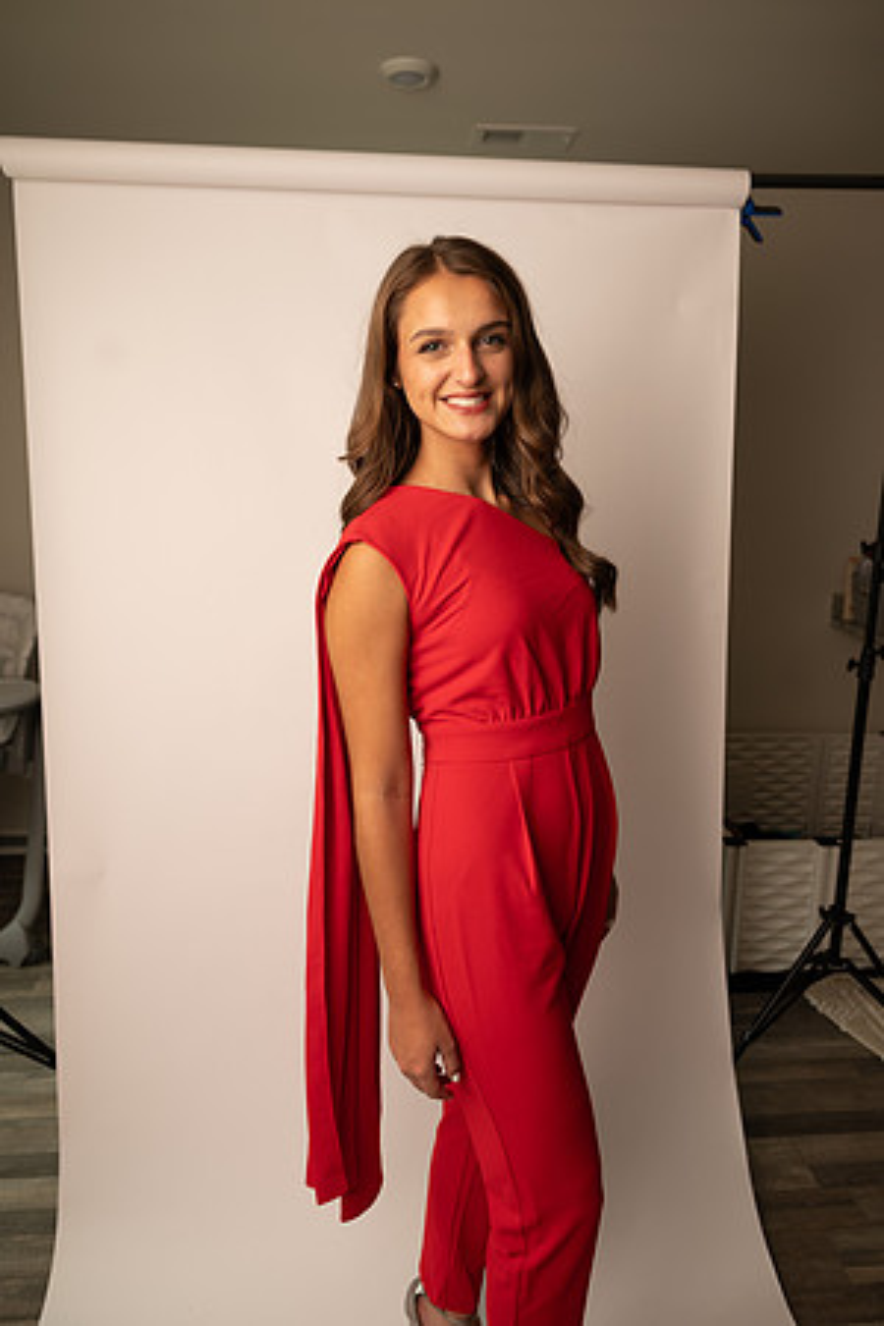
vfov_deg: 73.7
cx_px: 442
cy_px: 663
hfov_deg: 53.1
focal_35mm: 24
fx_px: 884
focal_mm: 24
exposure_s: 1/160
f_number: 3.2
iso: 100
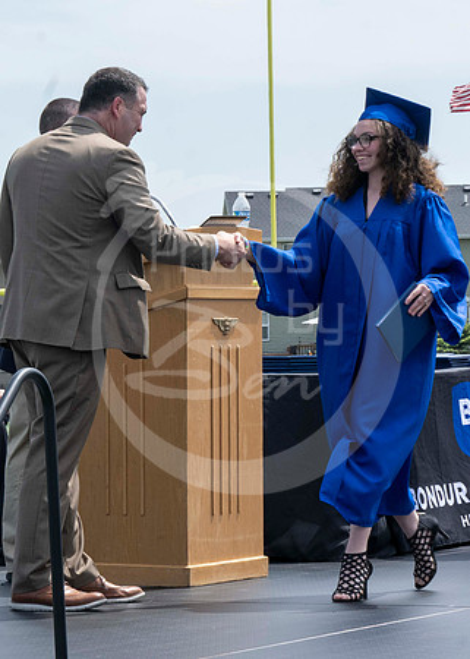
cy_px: 198
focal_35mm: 177
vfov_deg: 11.3
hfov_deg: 8.1
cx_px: 95
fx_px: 3318
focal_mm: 70
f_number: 13
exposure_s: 1/250
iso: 200
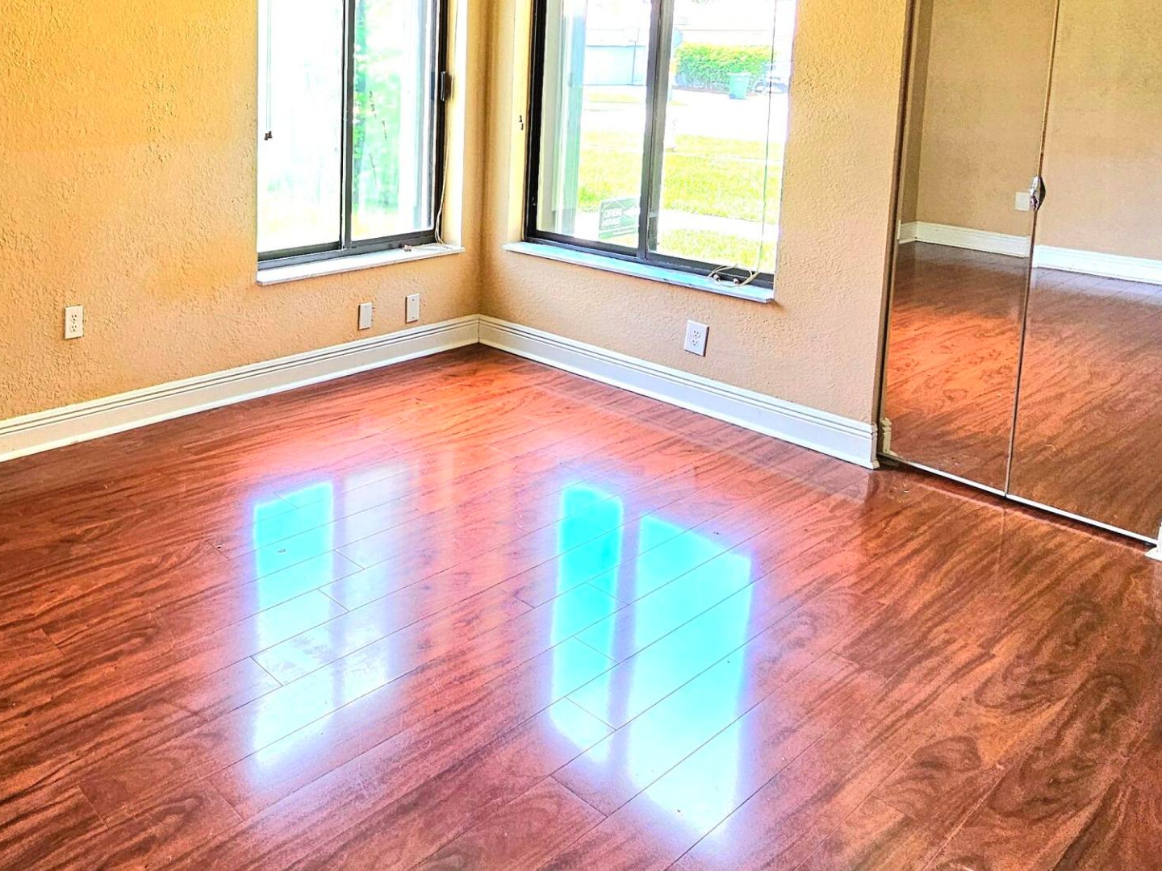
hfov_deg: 61.5
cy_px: 161
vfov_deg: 49.6
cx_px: 227
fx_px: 873
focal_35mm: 26
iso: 64
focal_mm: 2.2
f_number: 2.2
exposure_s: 1/60.2
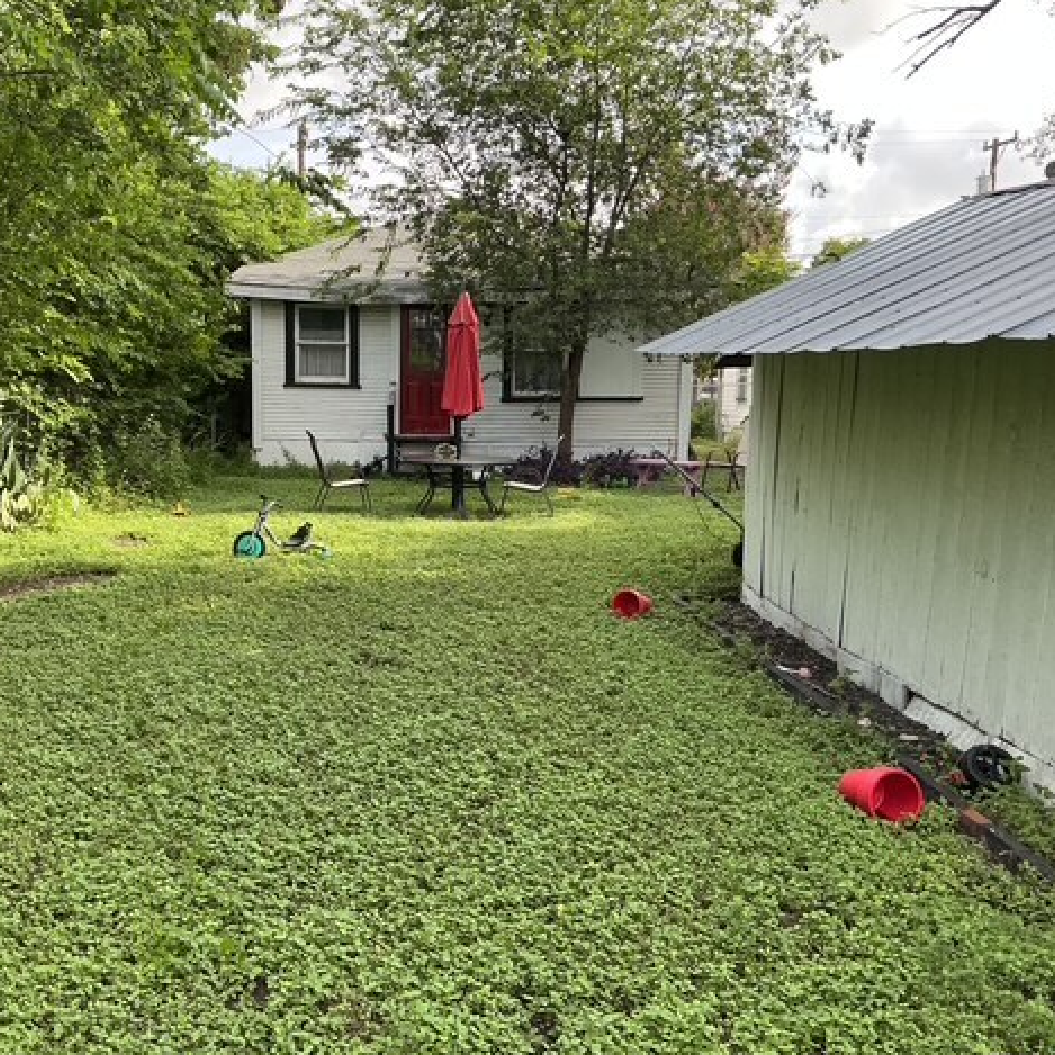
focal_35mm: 35
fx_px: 1207
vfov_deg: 47.2
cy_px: 535
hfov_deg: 47.1
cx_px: 448
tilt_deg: -5.7
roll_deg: -1.1
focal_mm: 3
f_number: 1.8
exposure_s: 1/259
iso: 25
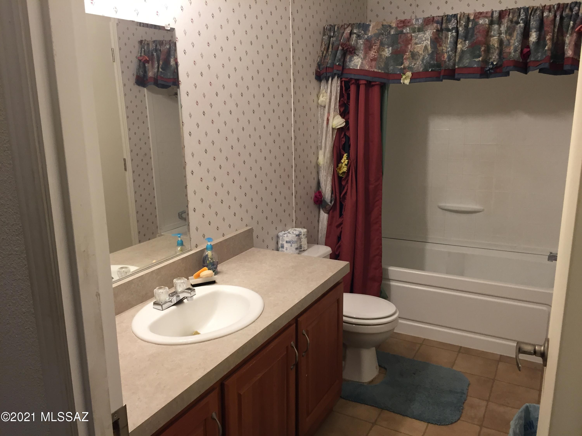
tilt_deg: -13.2
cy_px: 218
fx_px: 488
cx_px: 291
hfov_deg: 61.7
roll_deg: +0.0
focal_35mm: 29
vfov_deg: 48.2
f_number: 2.2
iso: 80
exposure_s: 1/30
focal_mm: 4.15
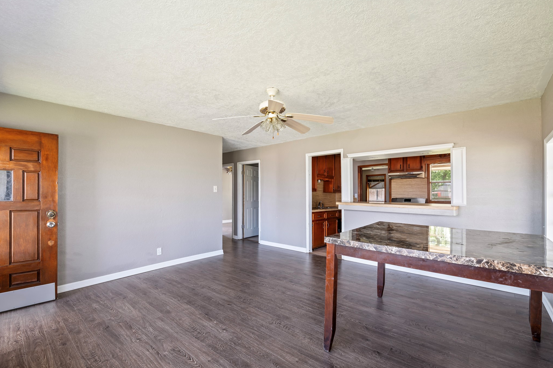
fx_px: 246
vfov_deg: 73.6
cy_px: 193
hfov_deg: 96.8
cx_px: 271
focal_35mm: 16
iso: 100
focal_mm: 15
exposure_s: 1/3
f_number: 6.3
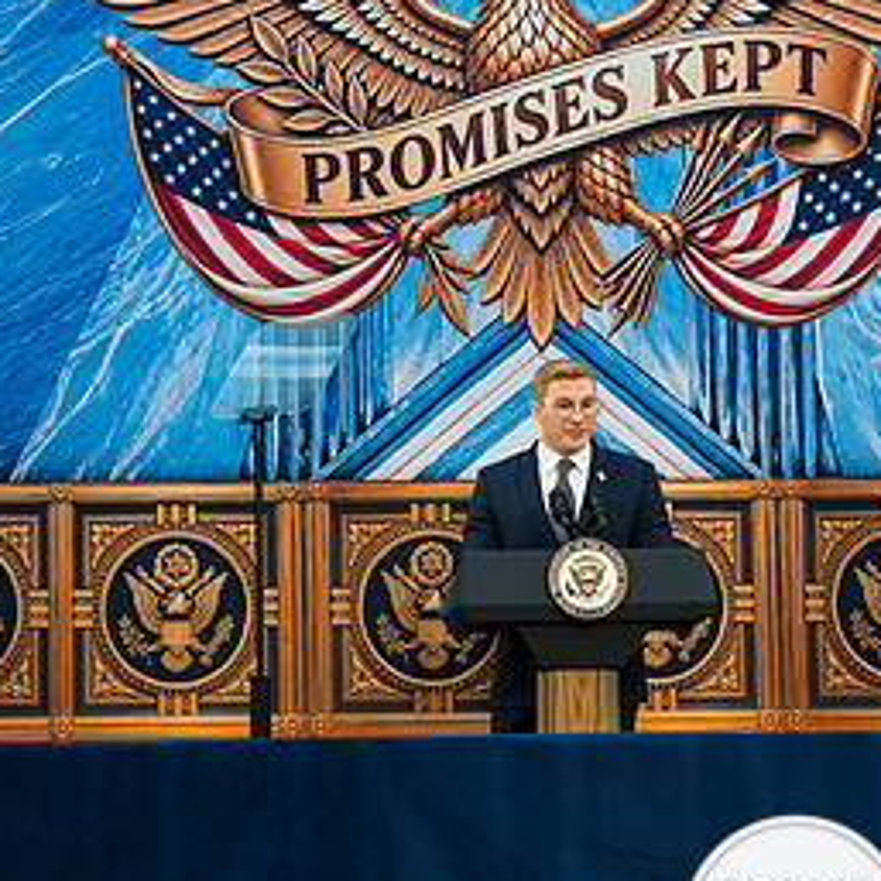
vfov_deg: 12.2
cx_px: 507
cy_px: 381
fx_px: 4118
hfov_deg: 12.2
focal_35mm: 143
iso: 220
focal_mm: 64
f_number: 2.8
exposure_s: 1/200
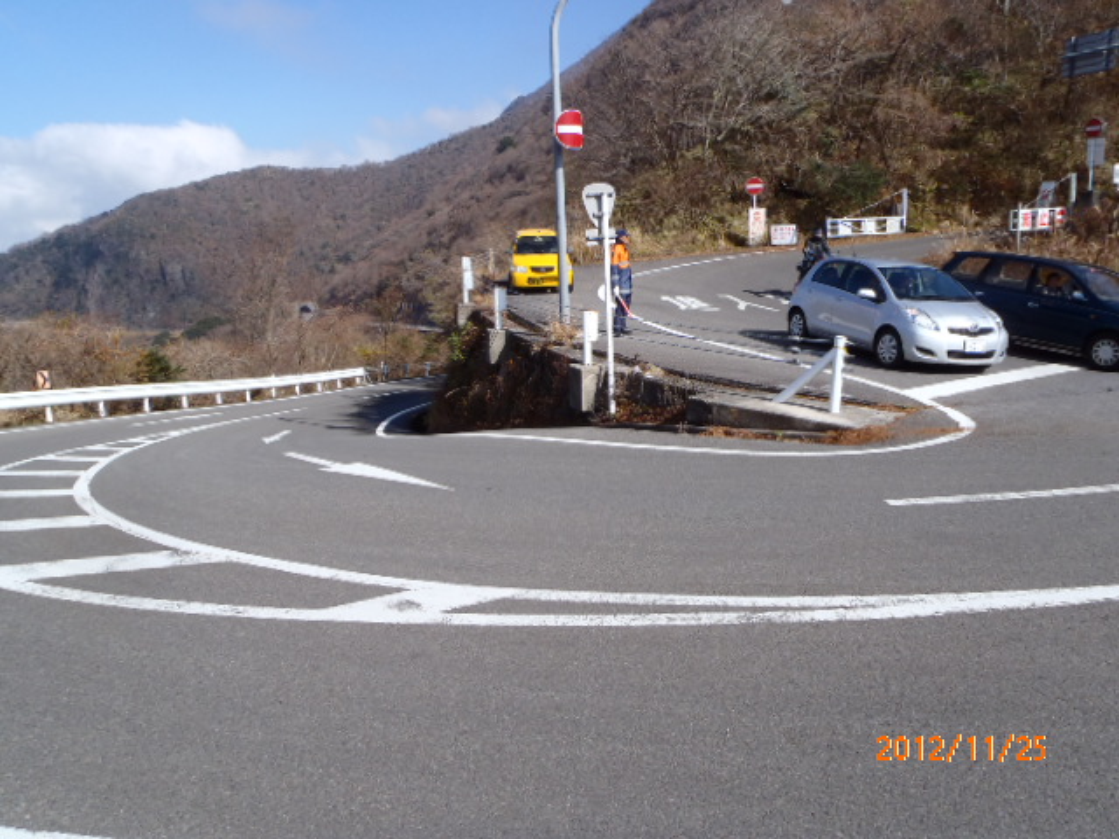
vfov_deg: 49.7
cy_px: 420
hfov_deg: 63.4
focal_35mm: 28
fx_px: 905
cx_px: 560
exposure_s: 1/500
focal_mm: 5
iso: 80
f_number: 4.5
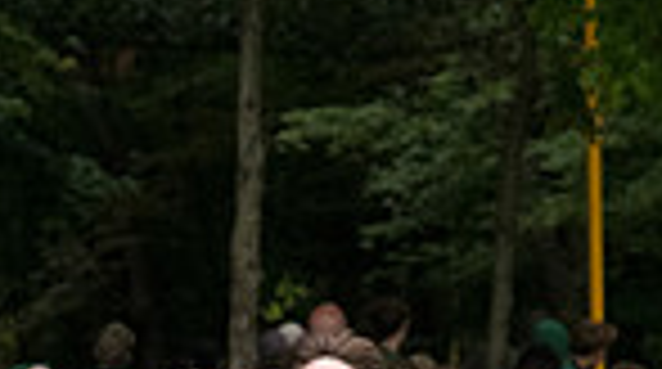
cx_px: 232
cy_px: 940
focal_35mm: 395
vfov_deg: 3.0
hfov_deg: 5.5
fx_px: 6920
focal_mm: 82
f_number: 5
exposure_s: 1/1600
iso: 3200
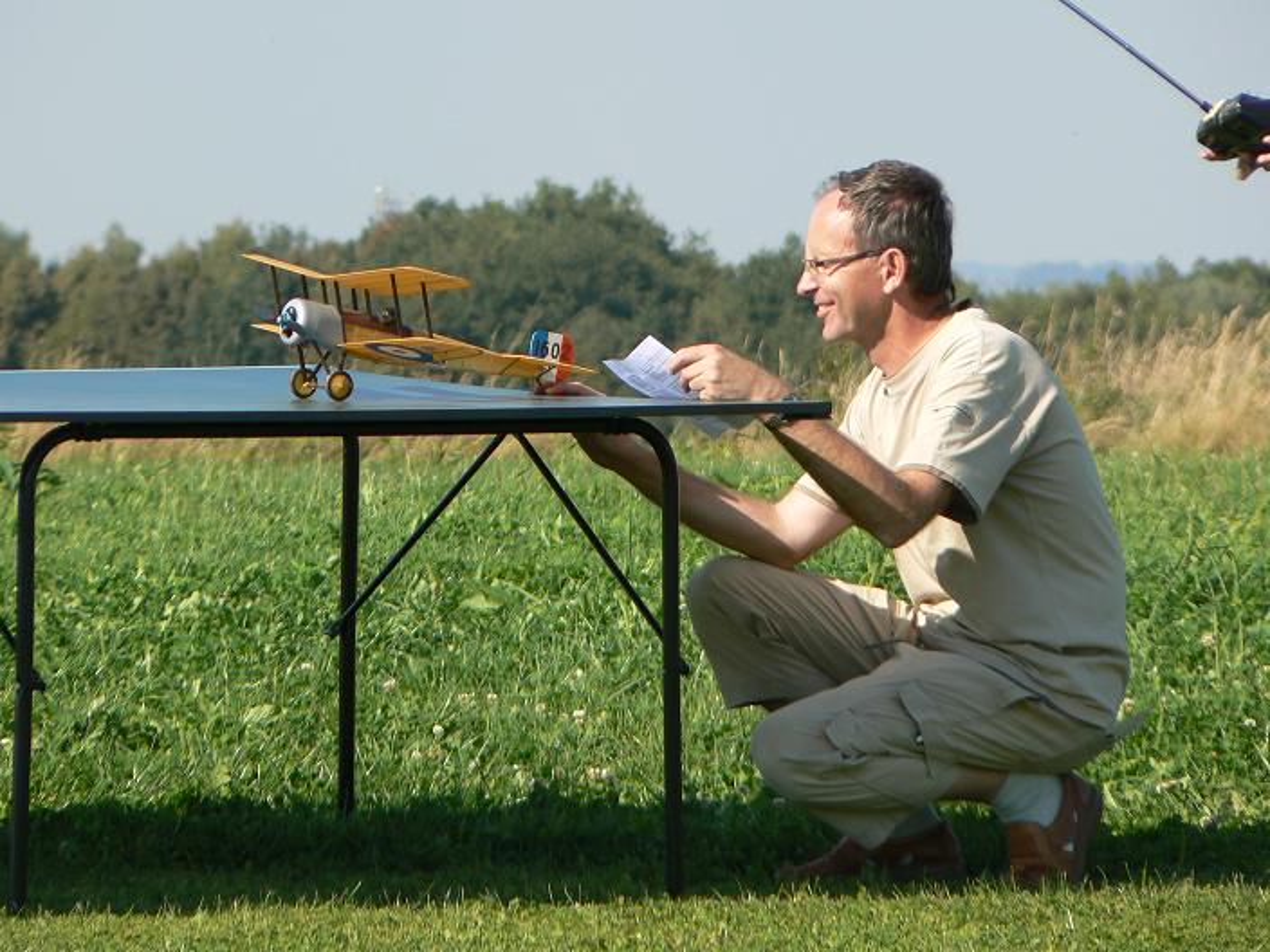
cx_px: 635
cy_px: 476
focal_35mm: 432
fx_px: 15849
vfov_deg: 3.4
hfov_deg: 4.6
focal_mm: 72
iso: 80
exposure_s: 1/500
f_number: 5.6
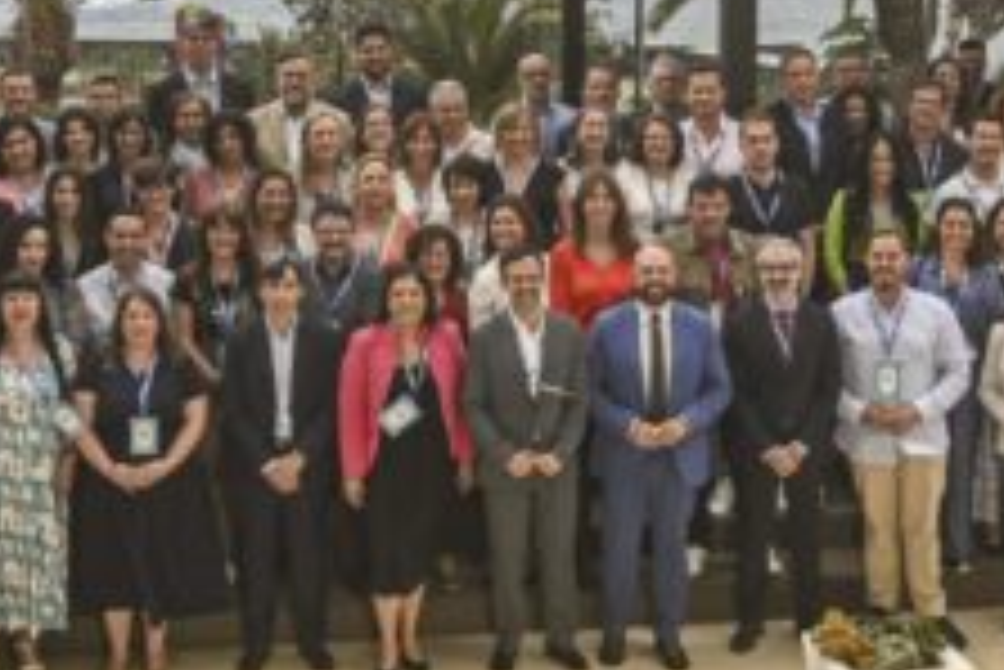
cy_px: 47
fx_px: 2344
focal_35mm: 84
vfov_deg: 16.1
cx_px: 552
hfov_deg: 24.2
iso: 320
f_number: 11
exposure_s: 1/160
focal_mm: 20
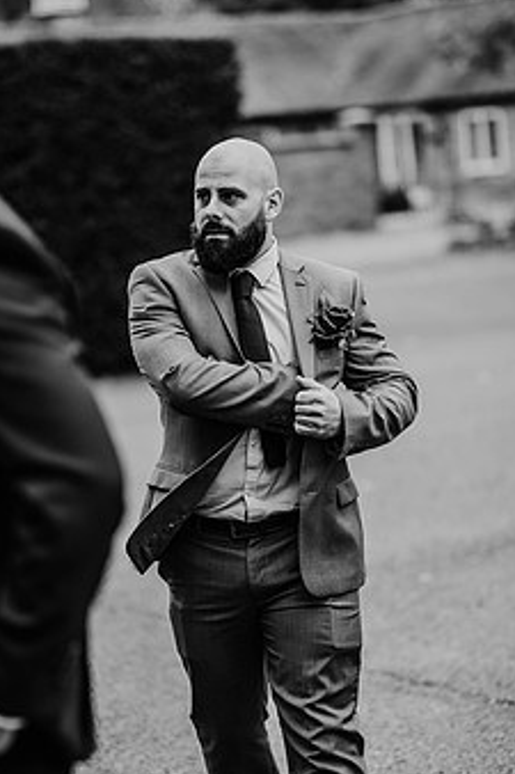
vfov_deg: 18.1
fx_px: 2427
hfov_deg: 12.1
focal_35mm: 113
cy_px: 444
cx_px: 258
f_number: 1.8
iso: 100
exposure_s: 1/400
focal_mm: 85
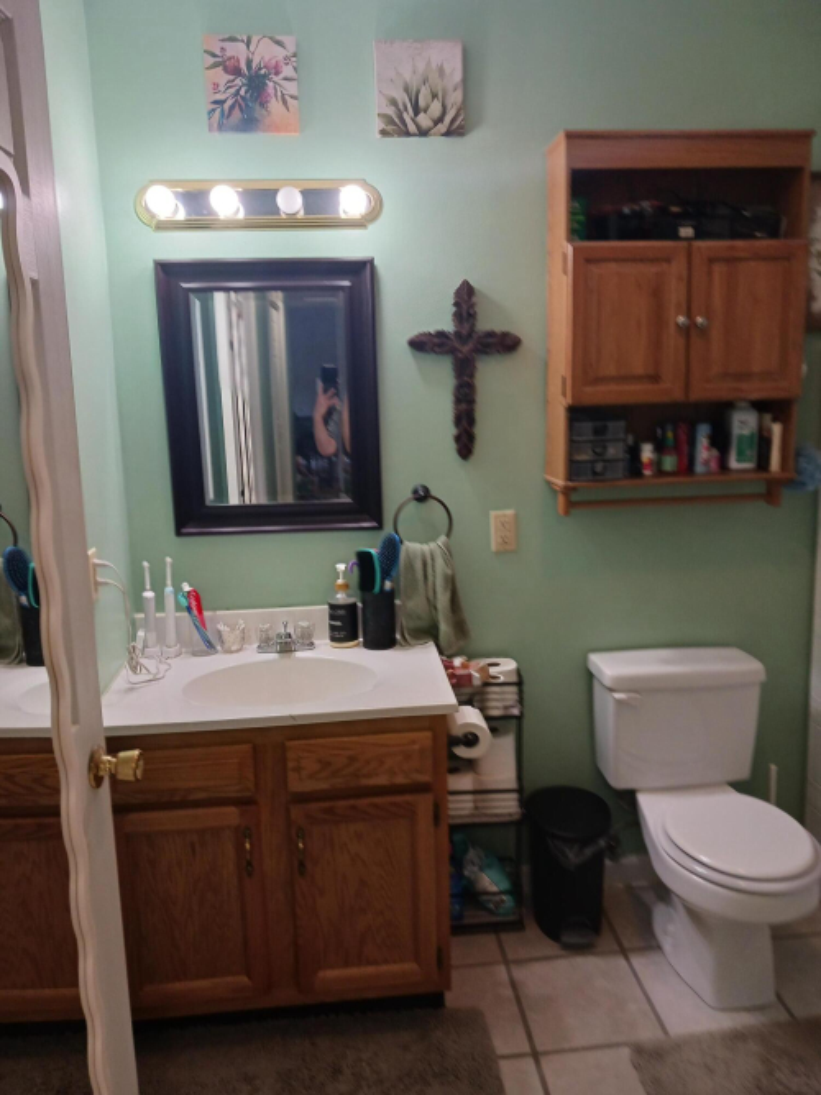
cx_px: 410
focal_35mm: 27
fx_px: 854
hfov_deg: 51.3
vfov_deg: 65.3
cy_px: 548
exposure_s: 1/60
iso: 200
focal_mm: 4
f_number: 1.8
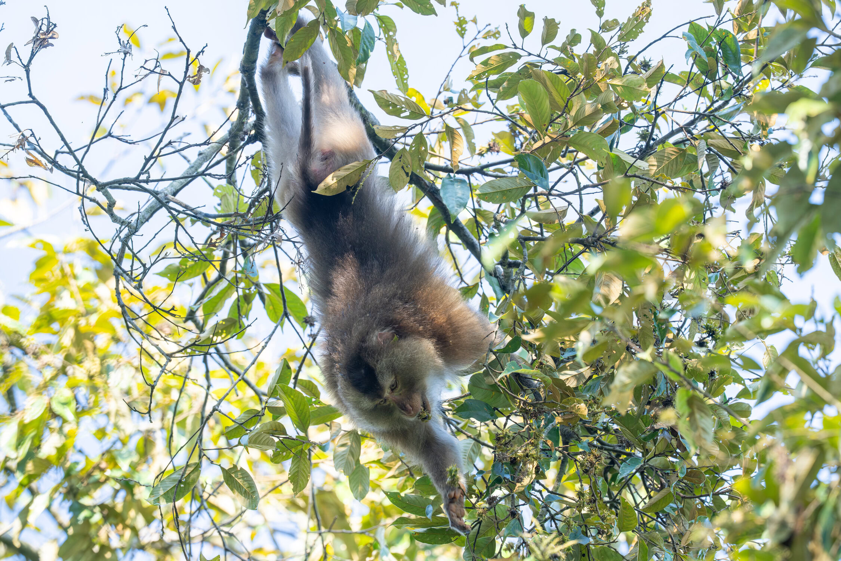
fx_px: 14016
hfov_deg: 3.4
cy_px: 280
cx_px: 420
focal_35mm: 600
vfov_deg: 2.3
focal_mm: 600
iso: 640
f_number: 7.1
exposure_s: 1/250
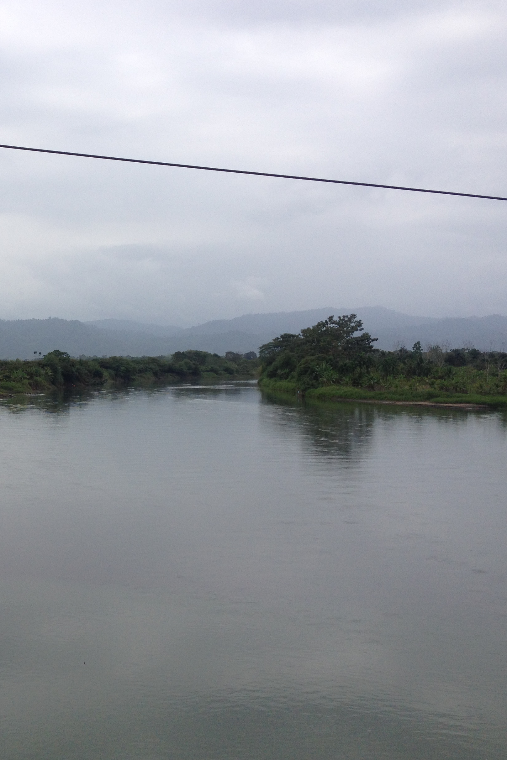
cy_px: 381
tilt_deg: -4.7
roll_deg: +0.1
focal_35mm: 49
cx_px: 83
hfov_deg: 26.9
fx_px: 1035
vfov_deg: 40.3
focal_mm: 4.28
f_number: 2.4
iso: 50
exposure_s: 1/2762
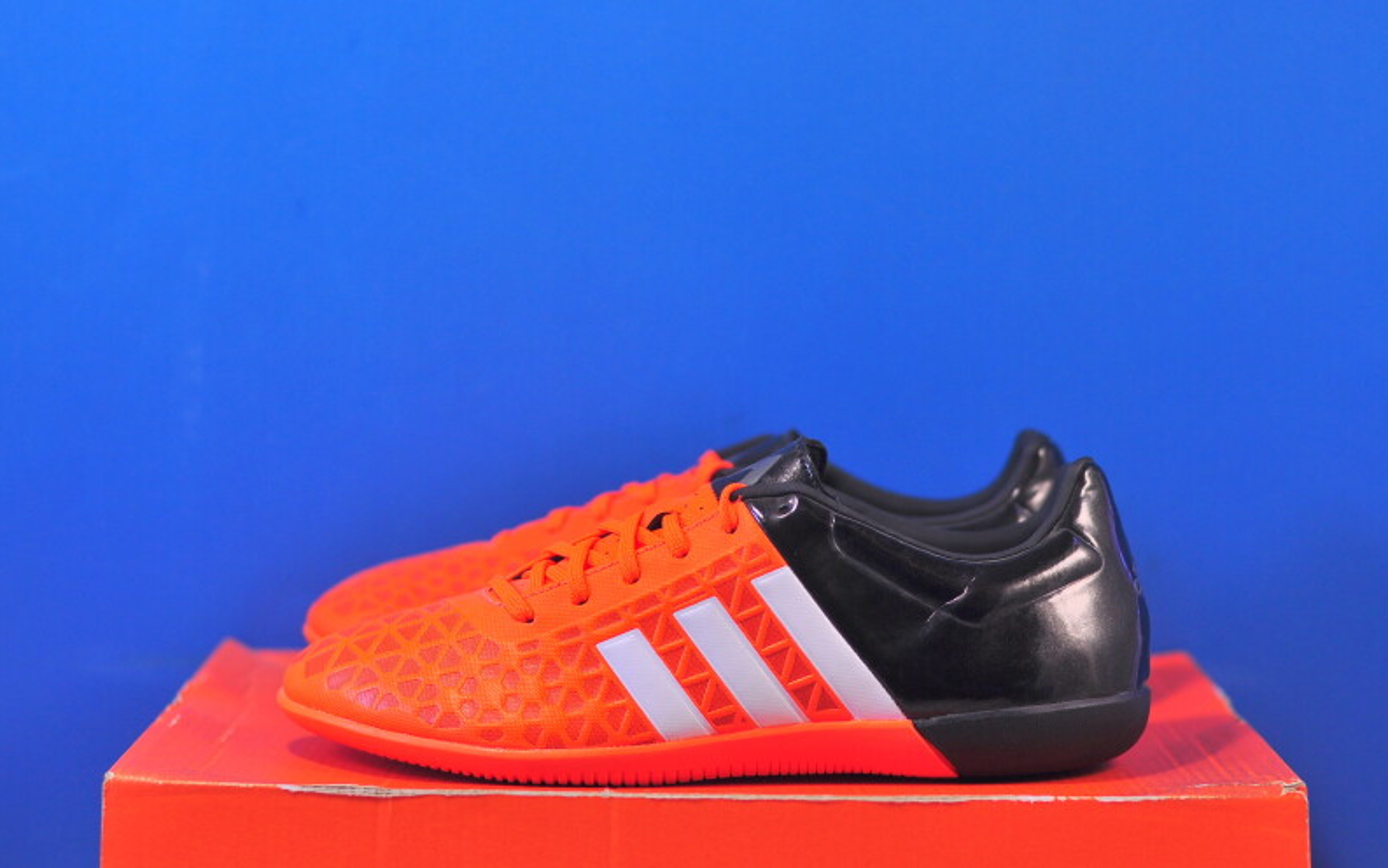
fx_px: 2913
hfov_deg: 26.8
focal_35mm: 77
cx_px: 695
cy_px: 409
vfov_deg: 16.9
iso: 250
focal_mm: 50
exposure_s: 1/320
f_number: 2.5
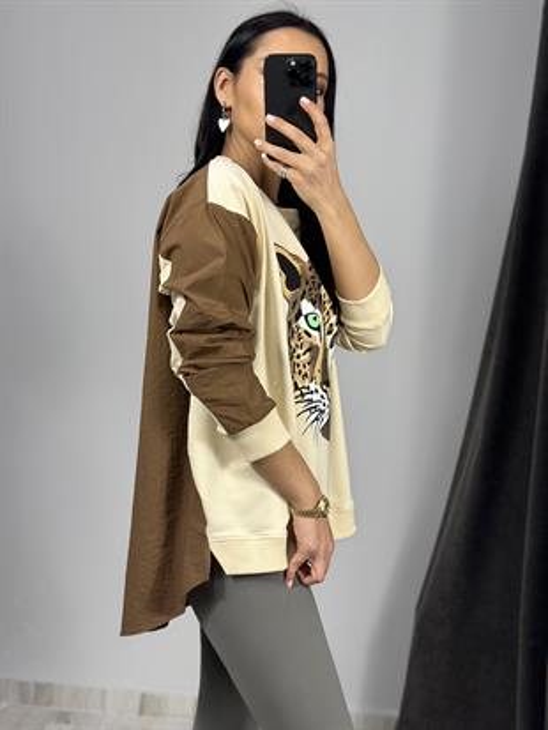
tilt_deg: -30.5
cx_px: 274
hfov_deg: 30.3
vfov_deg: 39.6
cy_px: 365
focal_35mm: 48
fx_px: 1013
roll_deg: -4.2
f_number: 1.78
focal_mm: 6.86
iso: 80
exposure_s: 1/100
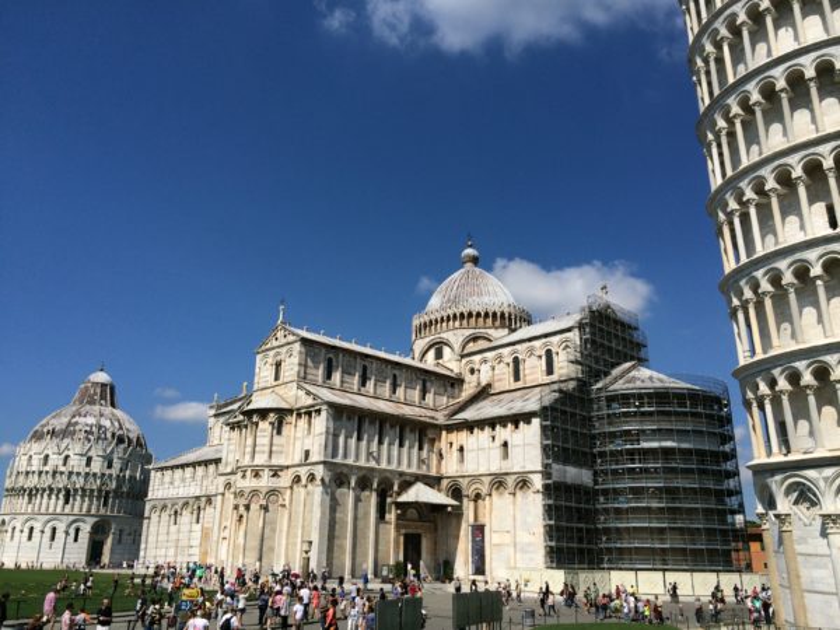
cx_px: 420
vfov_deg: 46.8
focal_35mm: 30
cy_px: 315
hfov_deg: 60.0
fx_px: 728
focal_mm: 4.12
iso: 40
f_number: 2.2
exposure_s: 1/4115
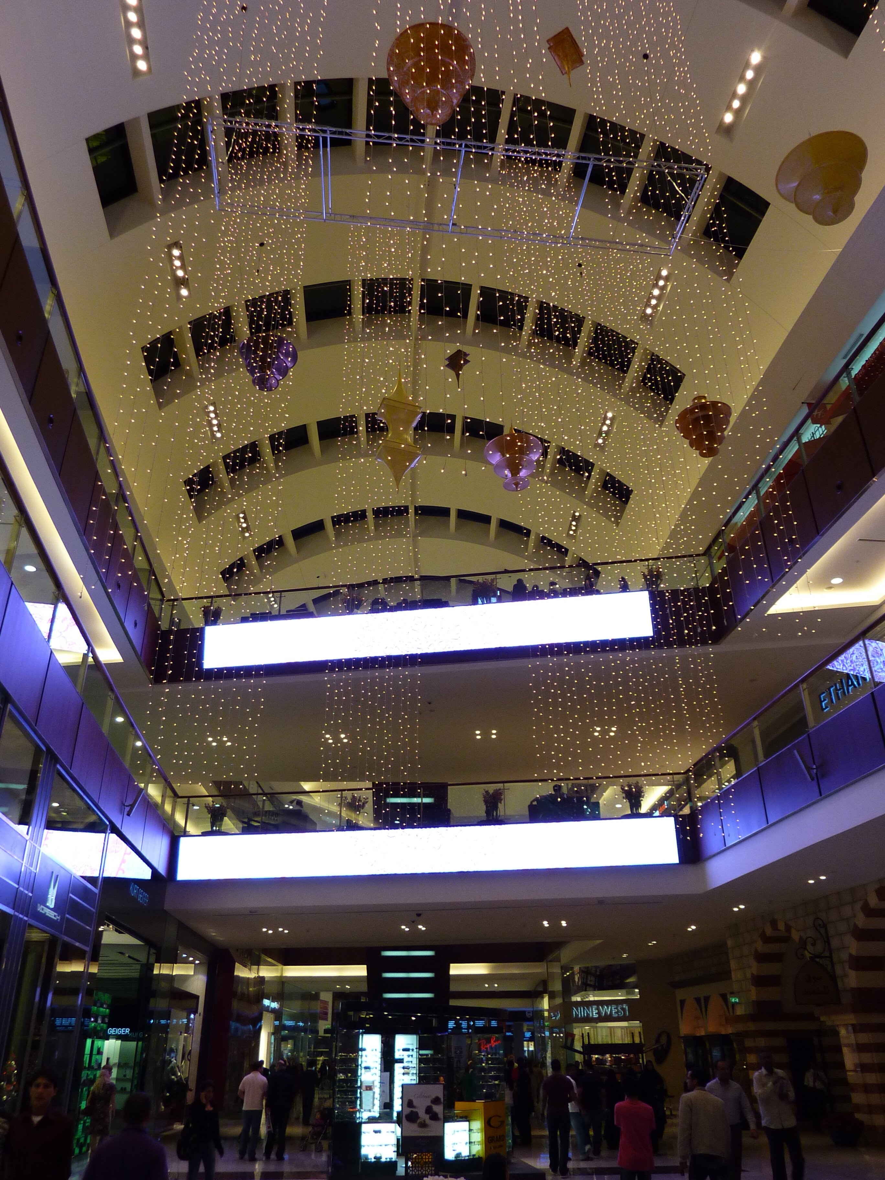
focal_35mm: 25
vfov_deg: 69.4
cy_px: 590
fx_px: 852
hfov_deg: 54.9
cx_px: 442
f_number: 3.3
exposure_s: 1/30
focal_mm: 4.1
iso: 160
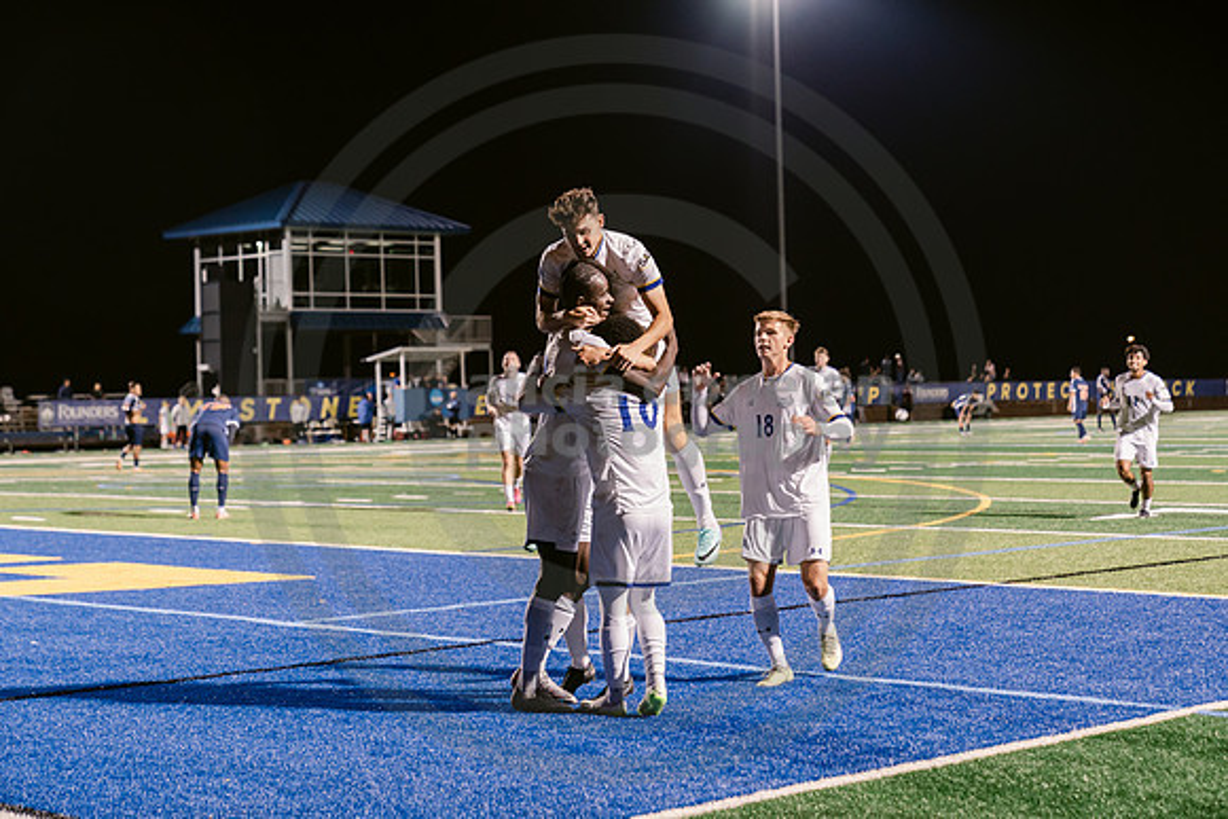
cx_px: 614
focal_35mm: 70
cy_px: 410
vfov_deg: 19.5
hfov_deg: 28.8
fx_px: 2388
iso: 2500
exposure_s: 1/250
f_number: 3.2
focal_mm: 70
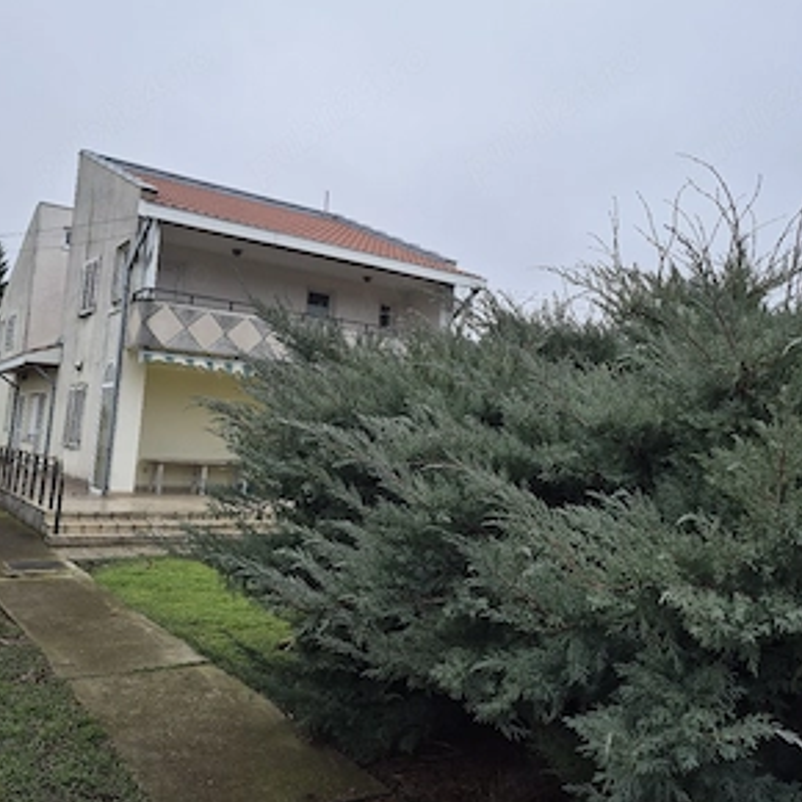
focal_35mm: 28
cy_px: 362
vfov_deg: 57.2
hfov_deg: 57.3
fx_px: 734
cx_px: 393
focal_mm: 5.4
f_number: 1.8
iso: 80
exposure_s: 1/1667
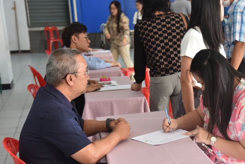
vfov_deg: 18.7
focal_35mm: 73
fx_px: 497
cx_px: 161
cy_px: 97
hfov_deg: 27.6
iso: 1600
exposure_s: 1/40
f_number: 4
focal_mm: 55
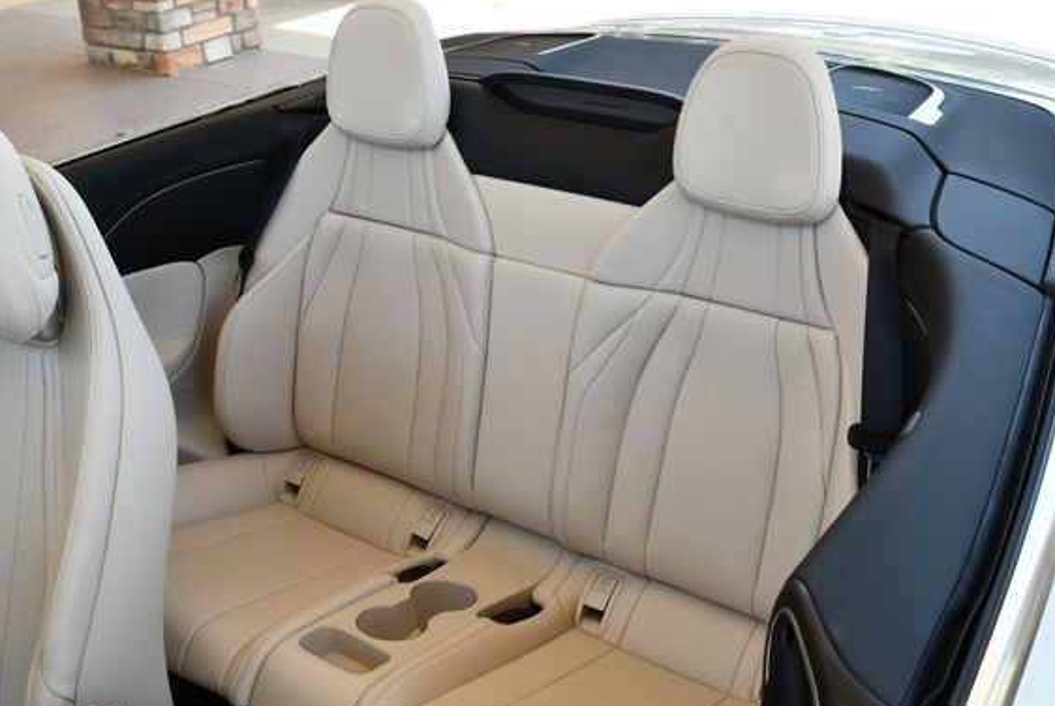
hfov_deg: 47.4
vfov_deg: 32.7
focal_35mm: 41
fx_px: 1203
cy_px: 351
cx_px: 509
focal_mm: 18
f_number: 5.6
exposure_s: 1/250
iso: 400
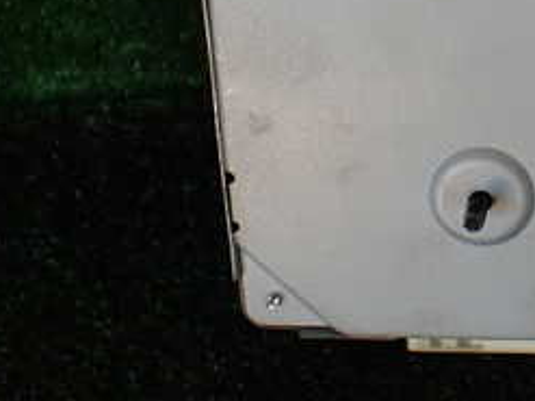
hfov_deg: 25.2
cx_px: 552
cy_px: 22
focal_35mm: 73
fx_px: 1128
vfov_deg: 19.7
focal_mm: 5.4
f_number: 2.3
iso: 160
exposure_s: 1/125
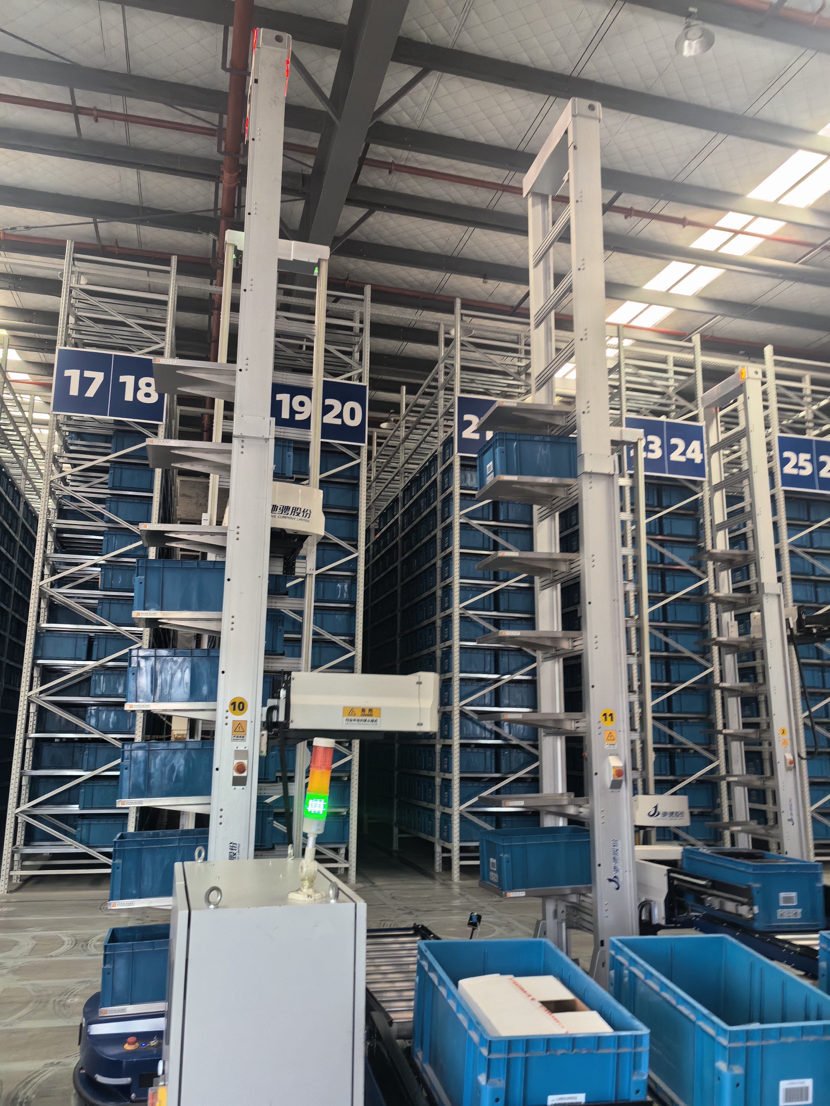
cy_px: 553
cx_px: 415
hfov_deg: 51.4
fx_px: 863
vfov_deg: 65.3
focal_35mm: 27
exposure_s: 1/100
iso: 250
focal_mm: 5.72
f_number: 2
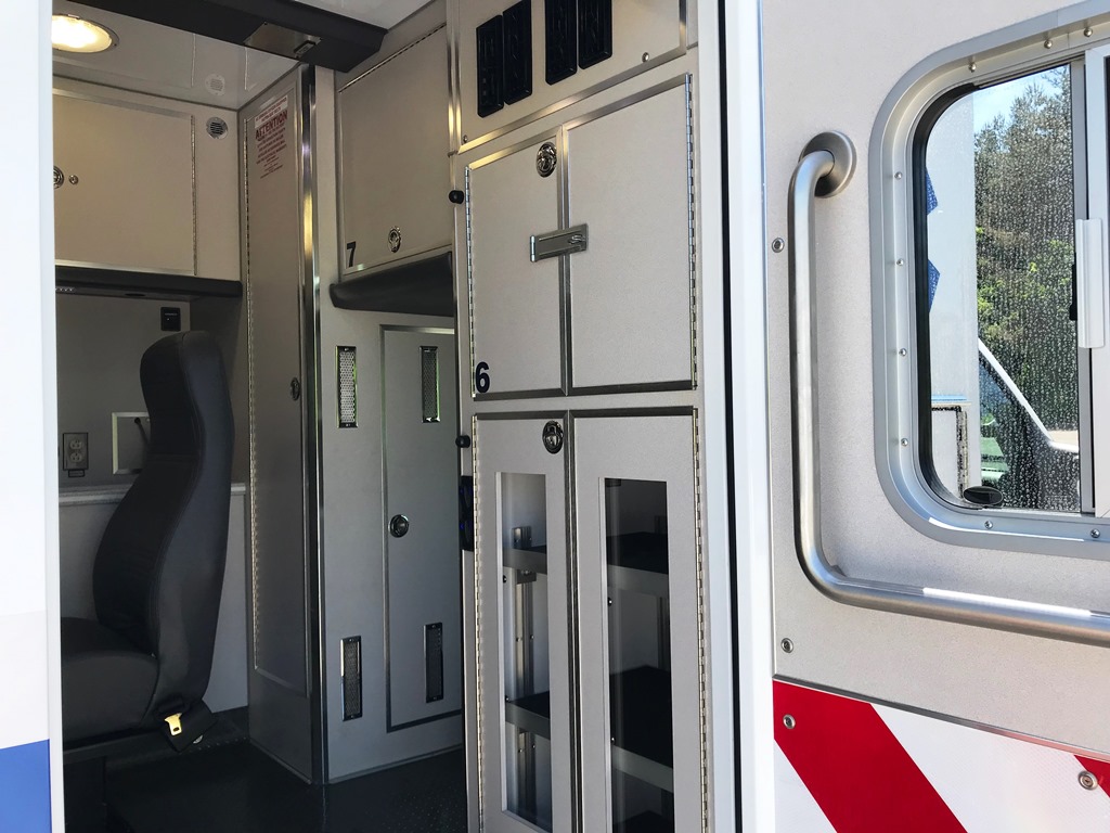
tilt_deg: -1.2
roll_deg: +1.4
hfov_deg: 63.4
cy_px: 416
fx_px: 898
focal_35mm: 28
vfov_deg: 49.7
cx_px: 555
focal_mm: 3.99
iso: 20
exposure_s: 1/467
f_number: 1.8
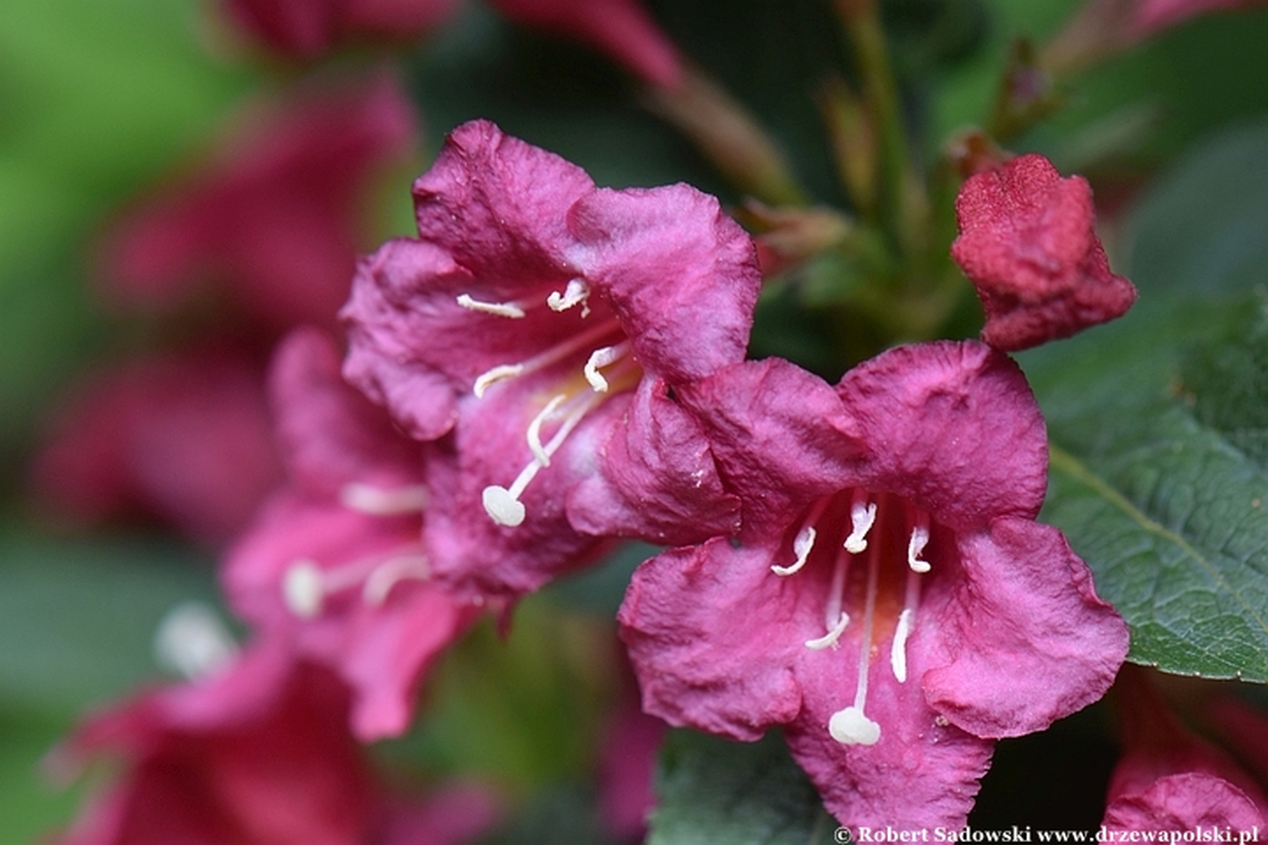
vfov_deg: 10.8
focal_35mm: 128
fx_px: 4490
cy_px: 422
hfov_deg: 16.1
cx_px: 634
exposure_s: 1/125
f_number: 5.6
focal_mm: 85
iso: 500
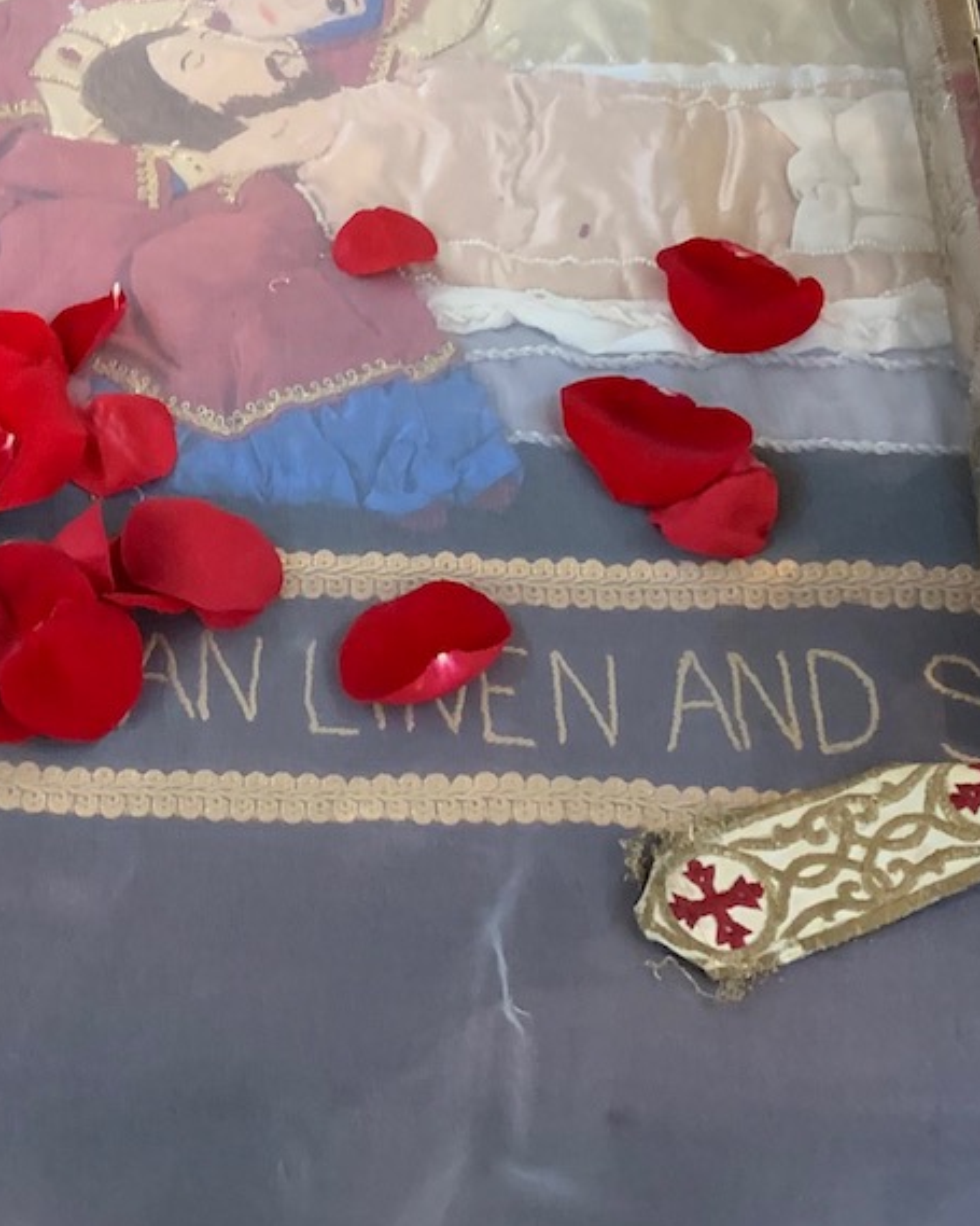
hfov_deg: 21.2
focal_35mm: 72
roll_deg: +0.8
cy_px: 366
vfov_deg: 26.2
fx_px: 2611
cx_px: 328
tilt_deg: -44.0
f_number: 1.8
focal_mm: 4.25
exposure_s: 1/40
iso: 400
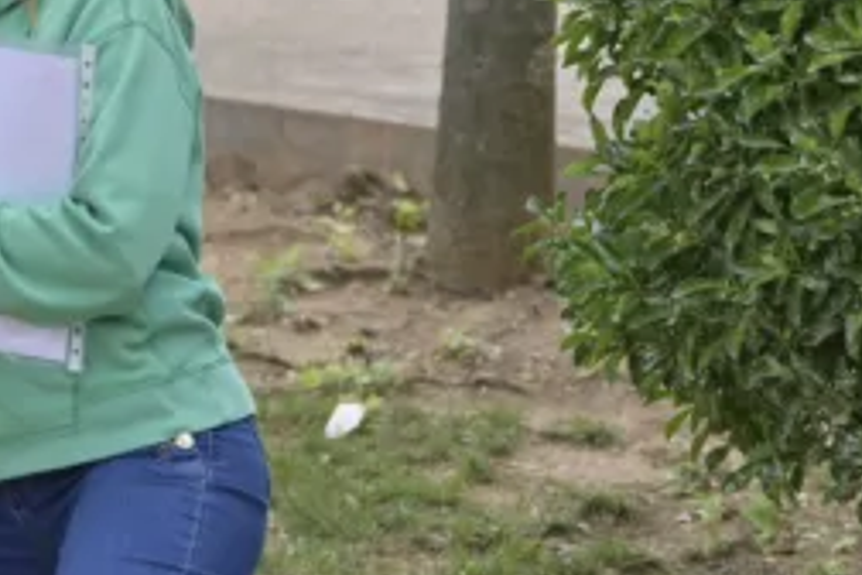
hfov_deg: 13.4
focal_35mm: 146
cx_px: -332
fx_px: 3496
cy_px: -2
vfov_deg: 9.3
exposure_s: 1/320
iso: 280
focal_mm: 48
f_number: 2.8
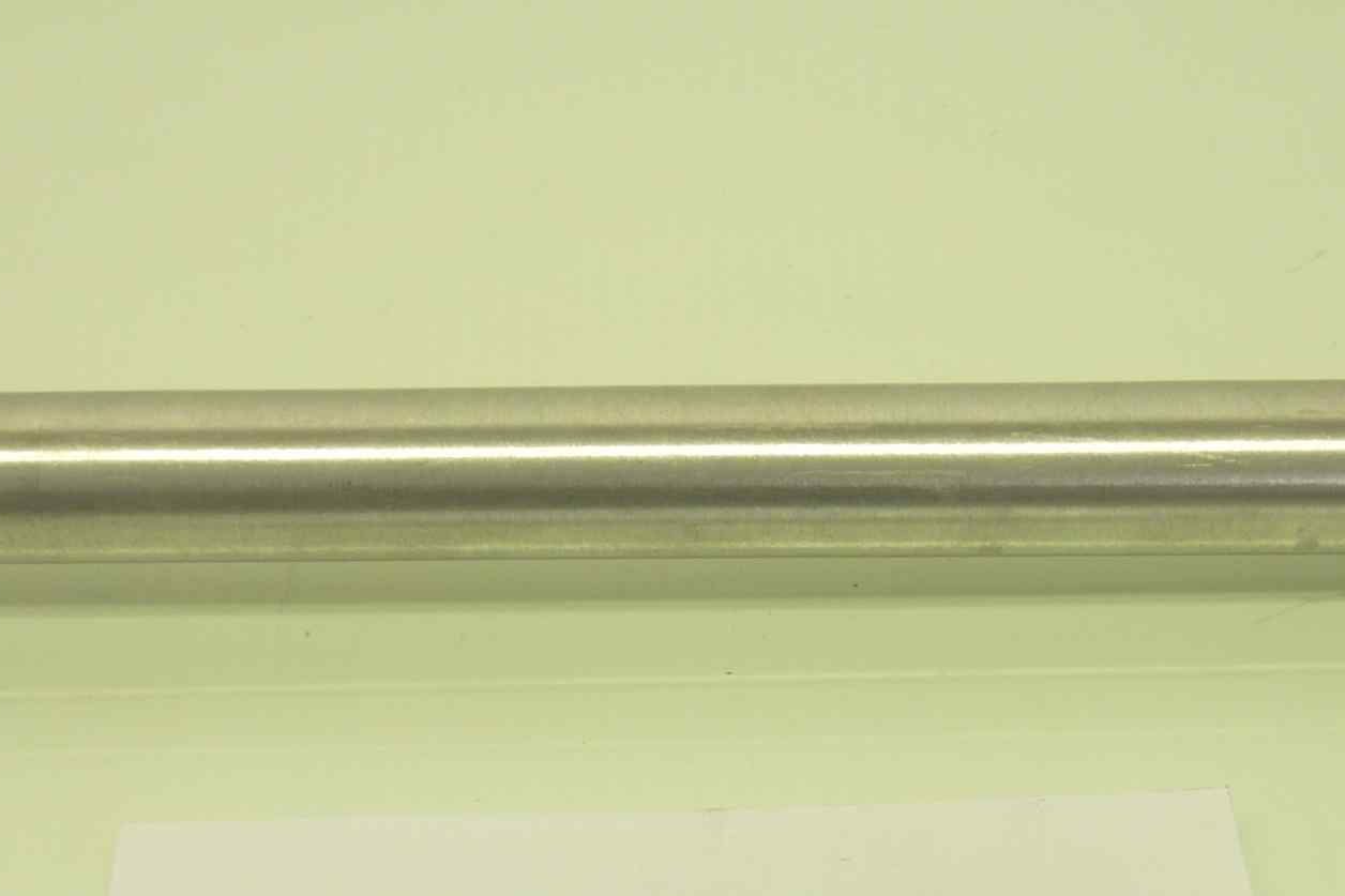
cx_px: 668
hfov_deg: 37.5
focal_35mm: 53
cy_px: 616
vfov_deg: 25.3
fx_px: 1980
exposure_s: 1/50
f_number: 3.3
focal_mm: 4.1
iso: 80
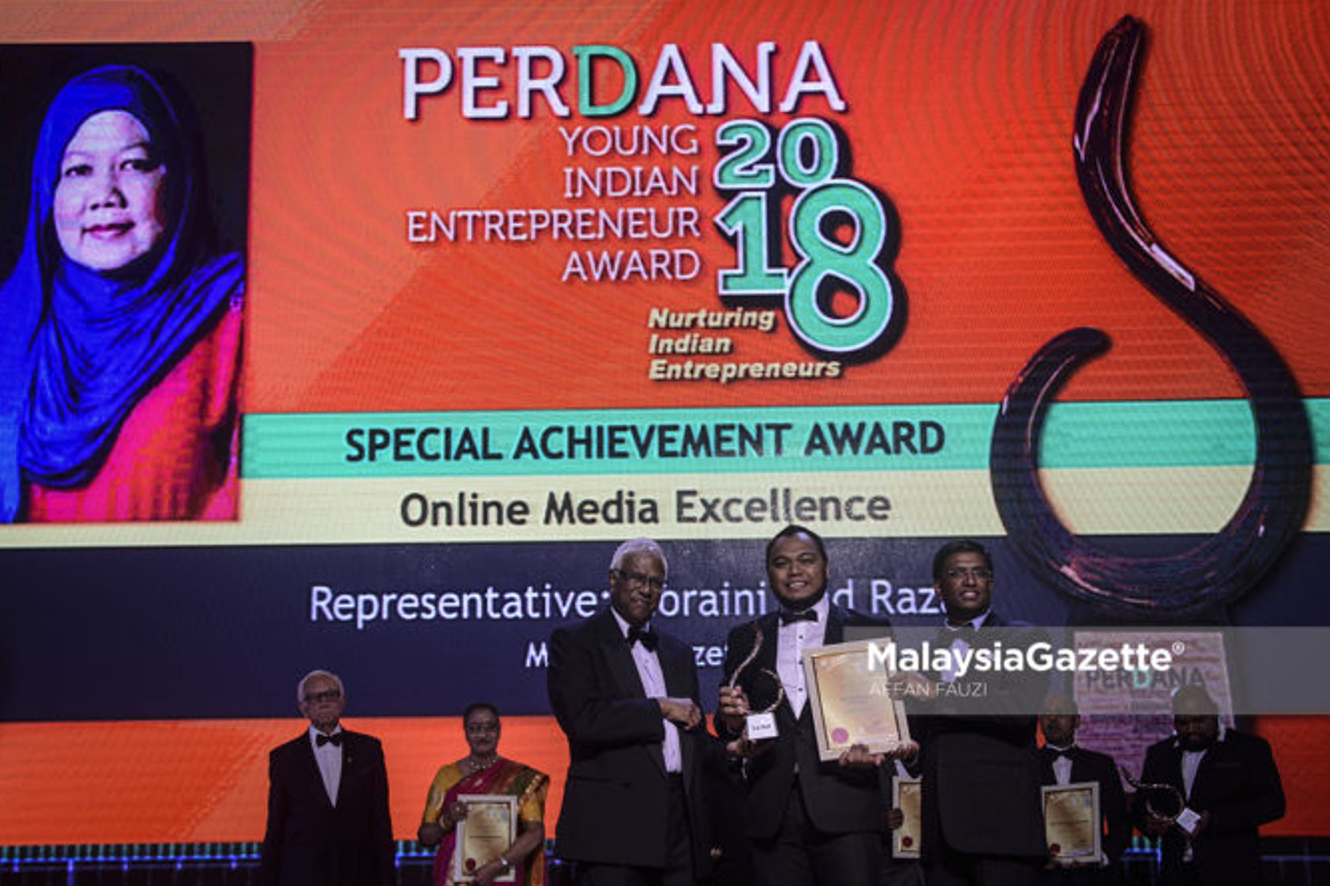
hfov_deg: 42.7
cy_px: 449
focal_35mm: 46
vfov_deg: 29.2
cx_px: 654
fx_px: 1699
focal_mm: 45
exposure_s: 1/200
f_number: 2.8
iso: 800
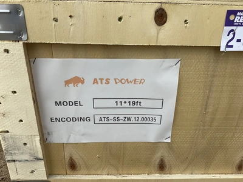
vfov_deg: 48.2
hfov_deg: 61.7
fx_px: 204
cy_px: 91
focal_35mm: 29
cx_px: 122
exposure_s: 1/403
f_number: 1.8
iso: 25
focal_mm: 3
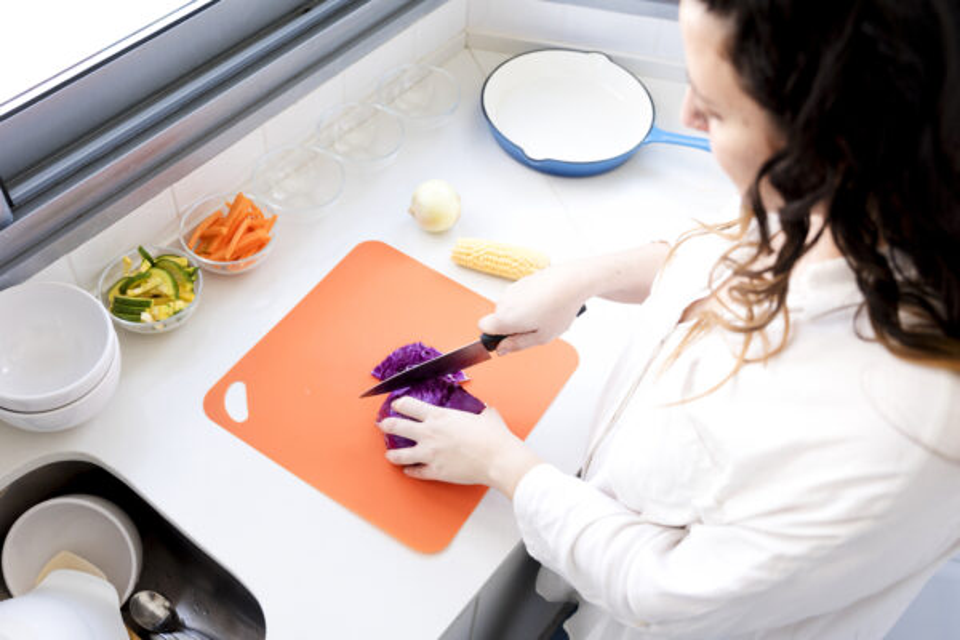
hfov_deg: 53.1
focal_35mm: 36
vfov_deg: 36.9
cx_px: 480
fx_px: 960
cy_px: 320
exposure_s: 1/200
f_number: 3.5
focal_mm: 36
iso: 500
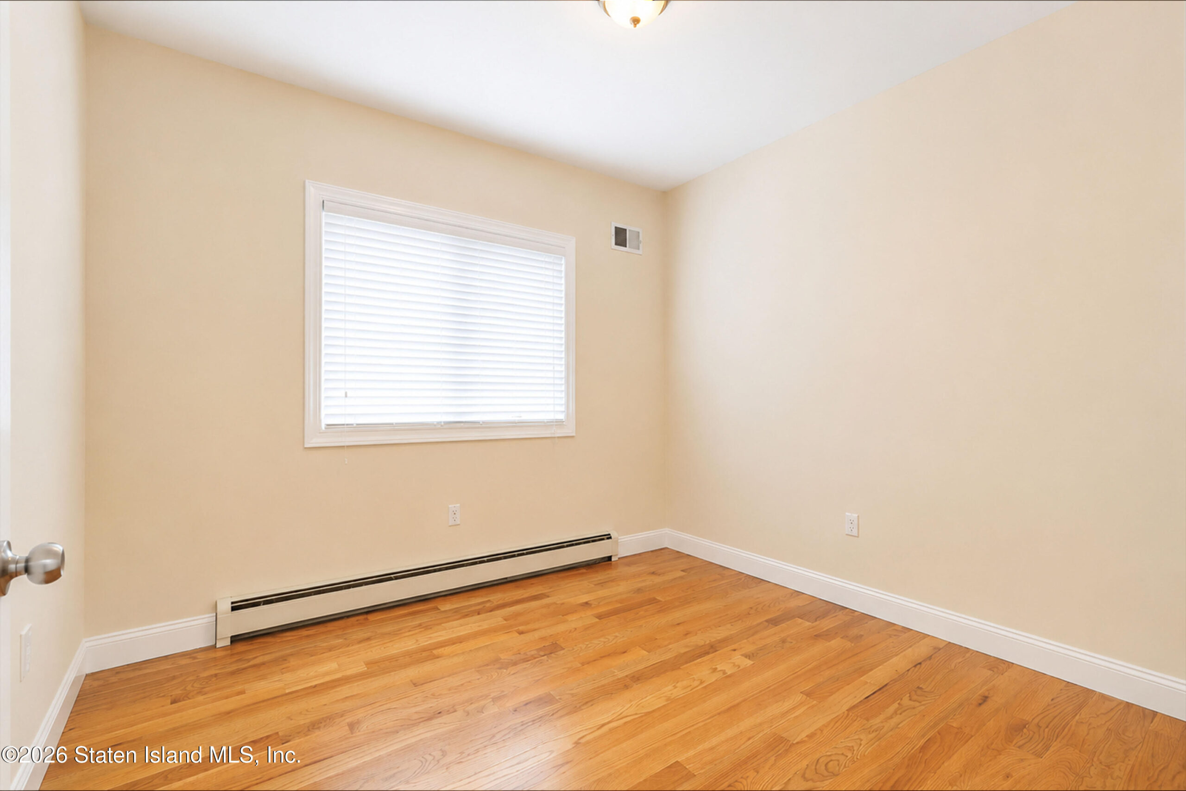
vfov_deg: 73.8
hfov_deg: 96.7
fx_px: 527
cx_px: 593
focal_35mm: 16
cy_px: 396
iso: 64
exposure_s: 1/13
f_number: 4
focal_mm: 16
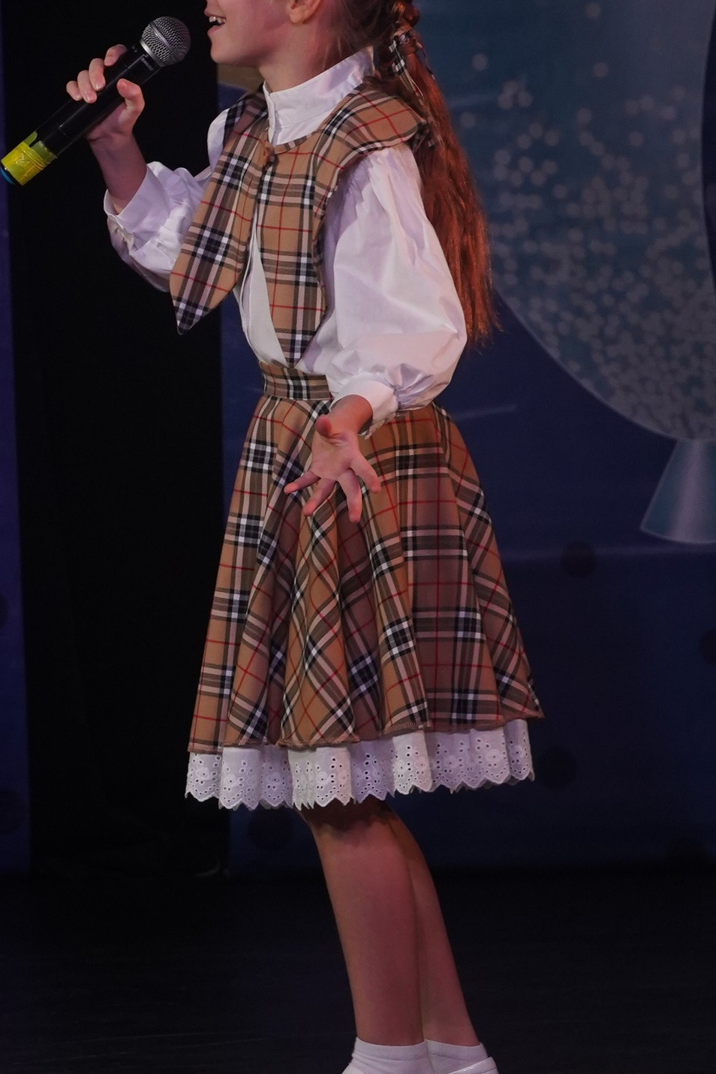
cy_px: 591
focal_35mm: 448
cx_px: -38
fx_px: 13364
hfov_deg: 3.1
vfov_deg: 4.6
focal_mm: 167
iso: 2000
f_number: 5.6
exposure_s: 1/400
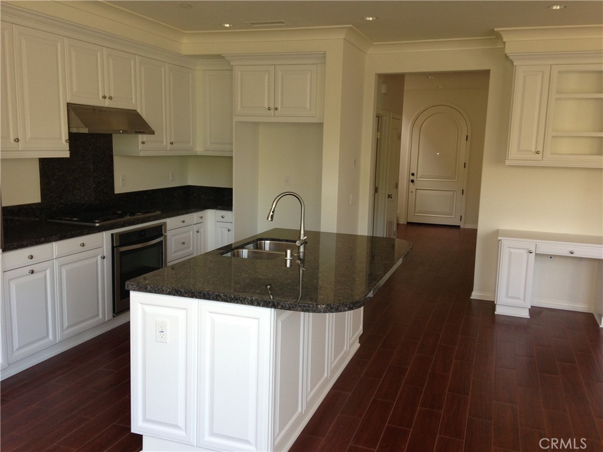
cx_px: 302
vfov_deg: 42.9
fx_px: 575
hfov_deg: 55.4
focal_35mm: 33
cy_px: 226
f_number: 2.4
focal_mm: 4.13
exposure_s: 1/20
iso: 64
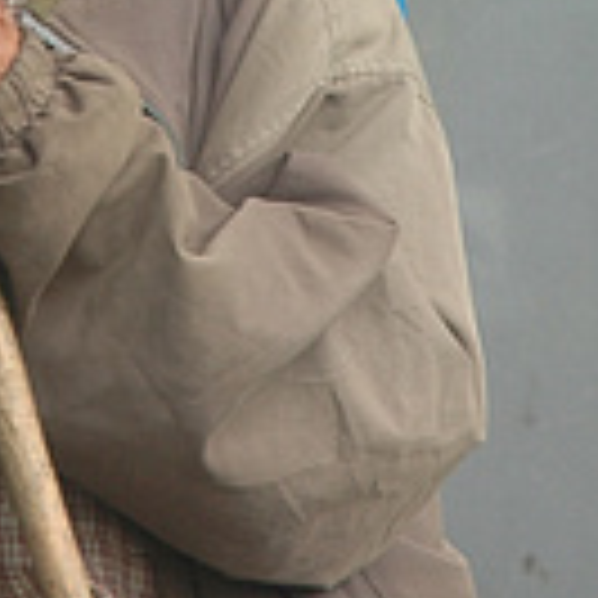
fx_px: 9147
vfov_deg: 3.7
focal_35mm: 468
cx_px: 162
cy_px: -277
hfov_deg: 3.7
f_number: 4.5
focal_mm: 70
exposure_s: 1/100
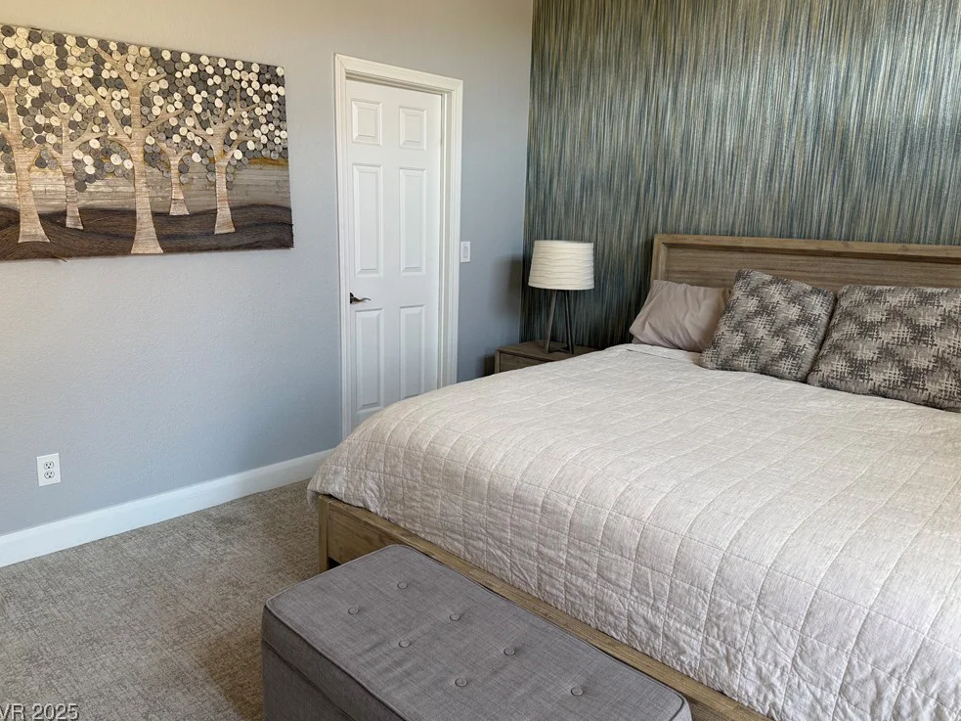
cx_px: 480
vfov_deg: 54.9
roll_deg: -1.7
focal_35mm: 25
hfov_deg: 69.4
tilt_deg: -11.4
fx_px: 694
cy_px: 358
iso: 125
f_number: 1.78
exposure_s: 1/121
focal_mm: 6.76
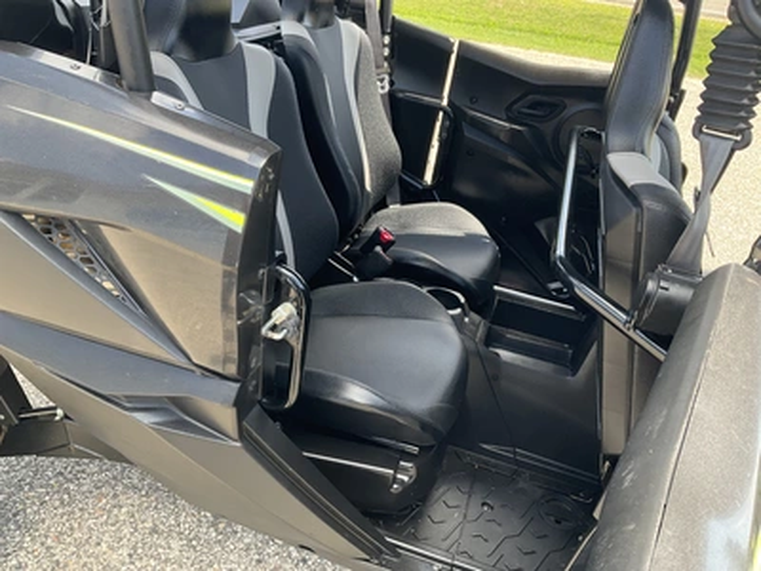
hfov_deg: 61.7
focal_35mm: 29
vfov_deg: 48.2
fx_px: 638
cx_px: 380
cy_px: 286
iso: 40
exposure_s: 1/122
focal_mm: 3
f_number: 1.8
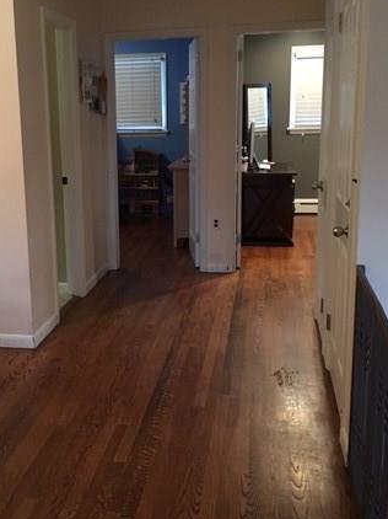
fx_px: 658
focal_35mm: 44
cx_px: 115
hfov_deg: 32.4
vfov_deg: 43.0
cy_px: 248
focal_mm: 4.15
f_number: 2.2
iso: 200
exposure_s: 1/15
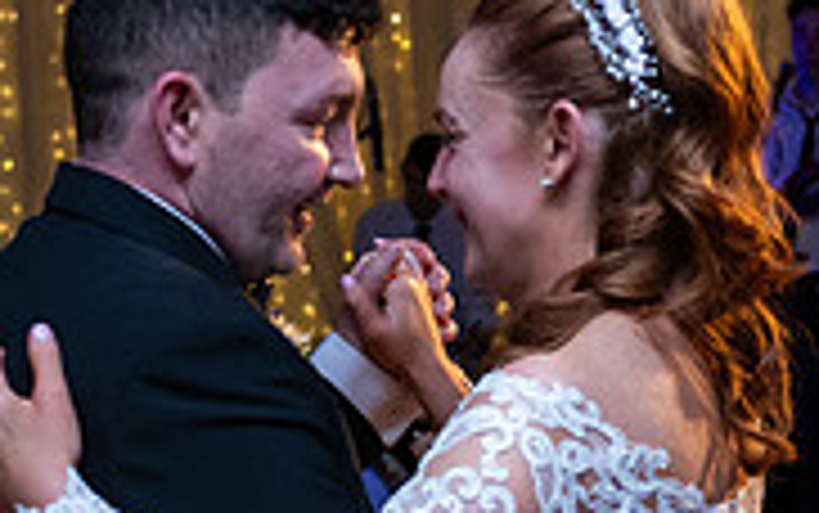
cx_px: 495
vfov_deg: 11.1
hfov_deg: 17.8
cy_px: 502
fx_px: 2613
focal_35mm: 117
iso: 1000
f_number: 3.5
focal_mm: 36
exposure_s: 1/160
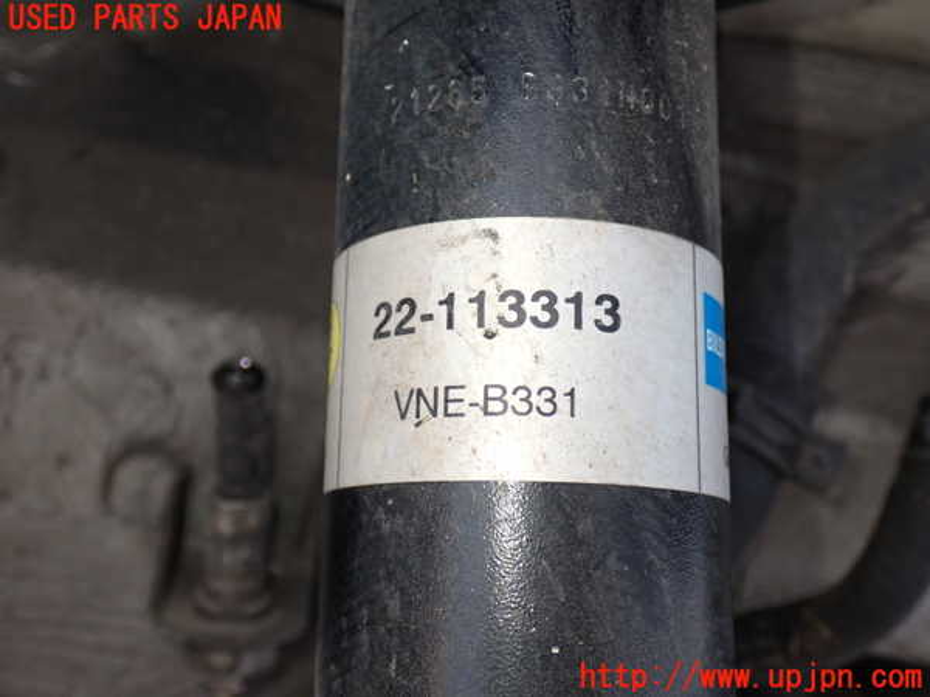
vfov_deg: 32.9
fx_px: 1182
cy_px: 348
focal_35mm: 44
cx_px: 465
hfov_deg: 42.9
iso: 250
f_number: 2.9
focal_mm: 7.84
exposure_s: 1/40
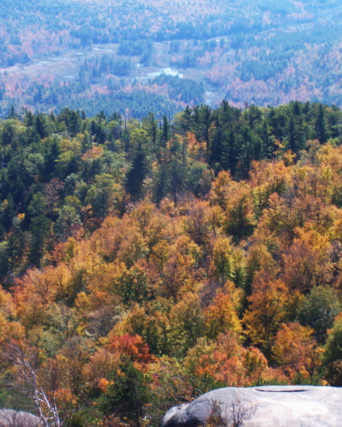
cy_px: 205
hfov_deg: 15.5
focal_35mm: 99
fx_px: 1253
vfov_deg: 19.4
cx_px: 171
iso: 80
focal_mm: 15.6
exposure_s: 1/640
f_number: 3.2
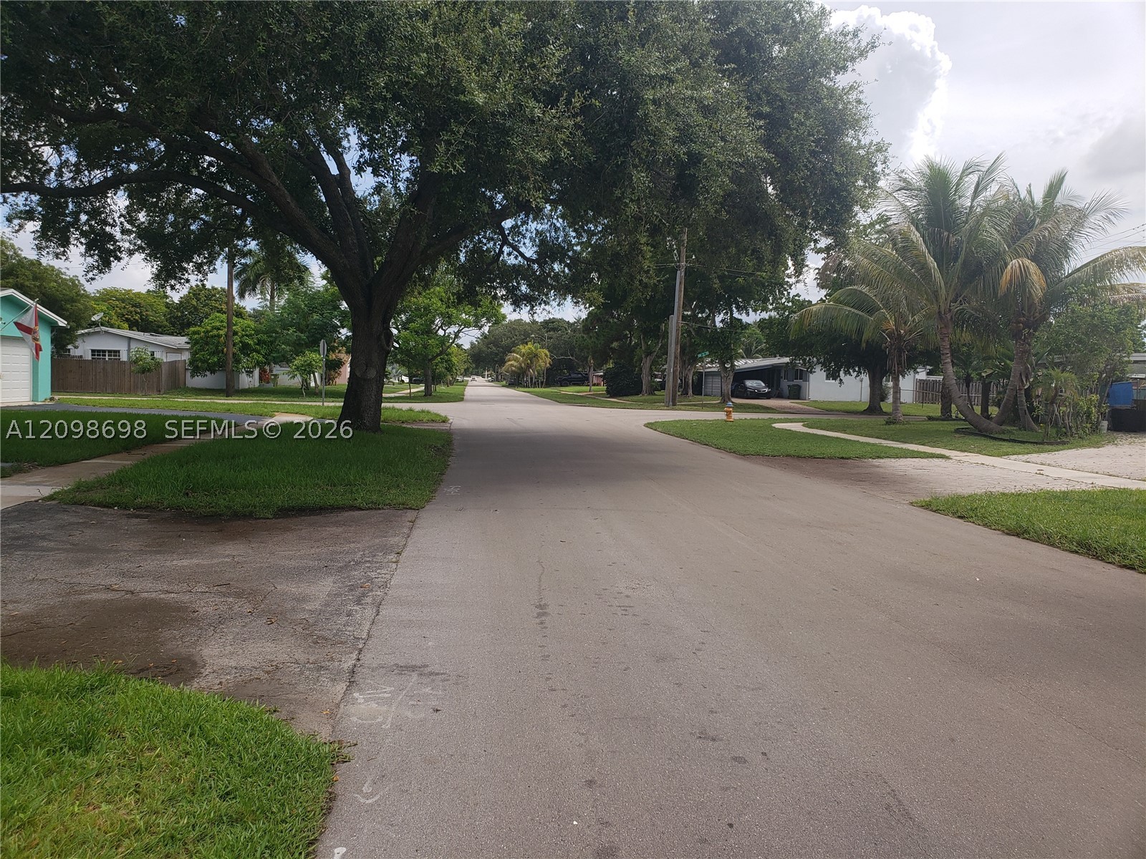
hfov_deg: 67.3
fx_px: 861
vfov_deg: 53.1
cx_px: 573
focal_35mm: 26
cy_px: 430
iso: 50
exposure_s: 1/1154
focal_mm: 4.3
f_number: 2.4
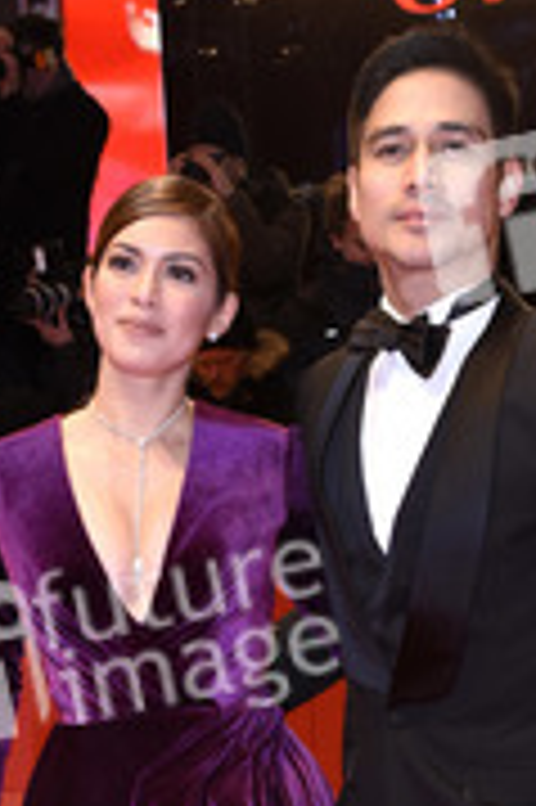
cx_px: 239
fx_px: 1947
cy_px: 874
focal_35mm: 87
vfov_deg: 22.2
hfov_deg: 15.7
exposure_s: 1/125
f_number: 5.6
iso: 1250
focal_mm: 26
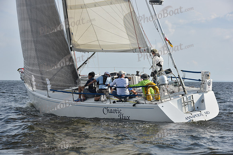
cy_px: 78
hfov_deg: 18.3
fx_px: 725
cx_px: 116
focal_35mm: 112
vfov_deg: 12.2
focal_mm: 112
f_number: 8
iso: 250
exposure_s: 1/1250
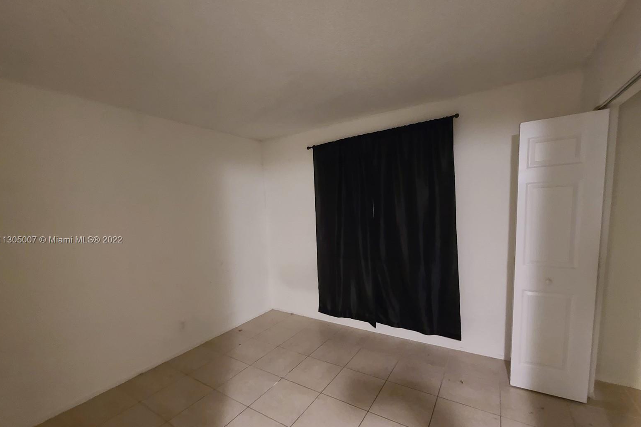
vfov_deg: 80.8
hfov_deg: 104.3
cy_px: 240
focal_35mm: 14
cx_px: 322
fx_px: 249
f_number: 2.2
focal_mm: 2.2
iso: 1000
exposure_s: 1/24
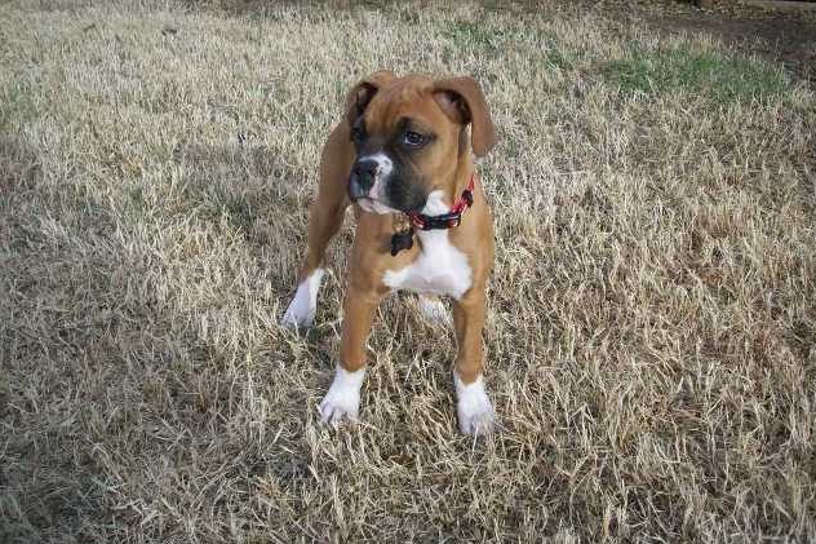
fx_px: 884
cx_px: 412
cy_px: 247
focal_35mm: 39
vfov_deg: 34.2
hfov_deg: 49.6
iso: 80
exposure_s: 1/370
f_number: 2.8
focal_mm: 6.2
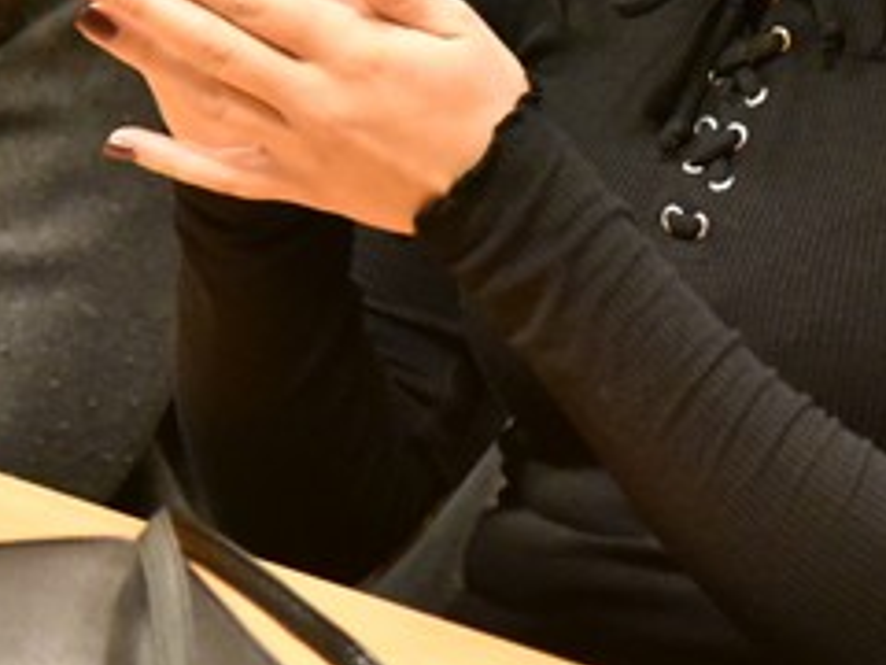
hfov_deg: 7.1
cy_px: -209
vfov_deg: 5.3
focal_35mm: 279
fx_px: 7141
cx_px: 288
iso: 10000
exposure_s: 1/200
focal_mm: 85
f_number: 4
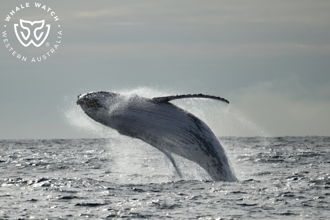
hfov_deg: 3.4
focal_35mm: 600
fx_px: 5499
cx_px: 165
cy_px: 110
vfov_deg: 2.3
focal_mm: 600
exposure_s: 1/8000
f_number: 6.3
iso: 560
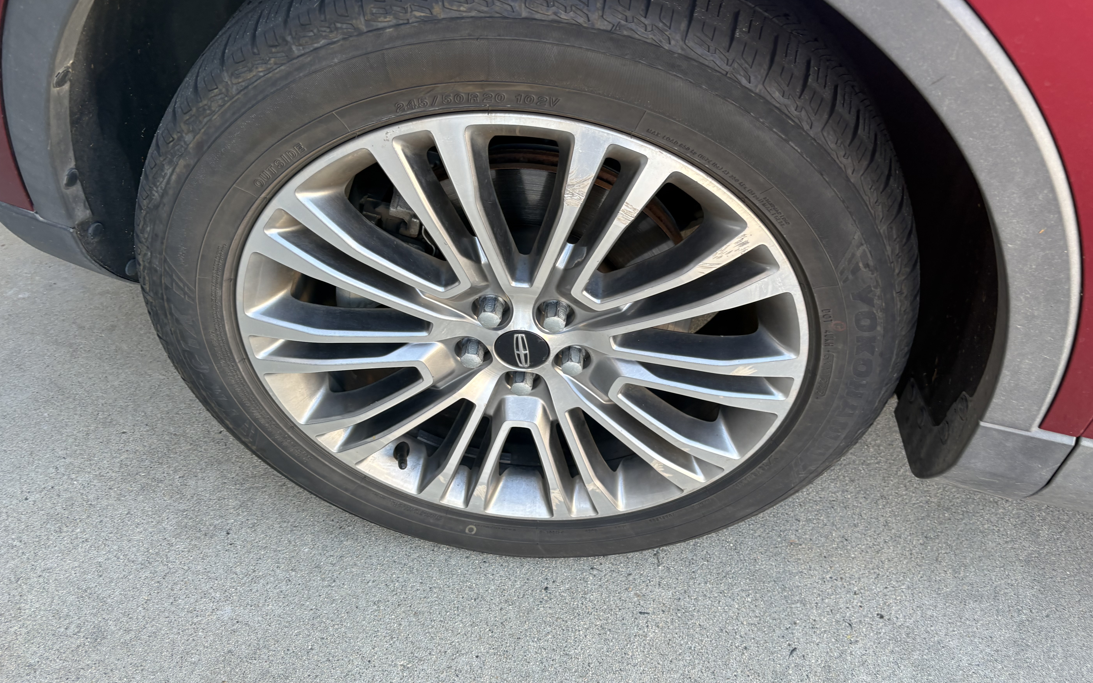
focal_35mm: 28
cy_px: 346
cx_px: 546
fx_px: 834
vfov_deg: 44.5
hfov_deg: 66.5
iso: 40
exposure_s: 1/122
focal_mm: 5.96
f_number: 1.6
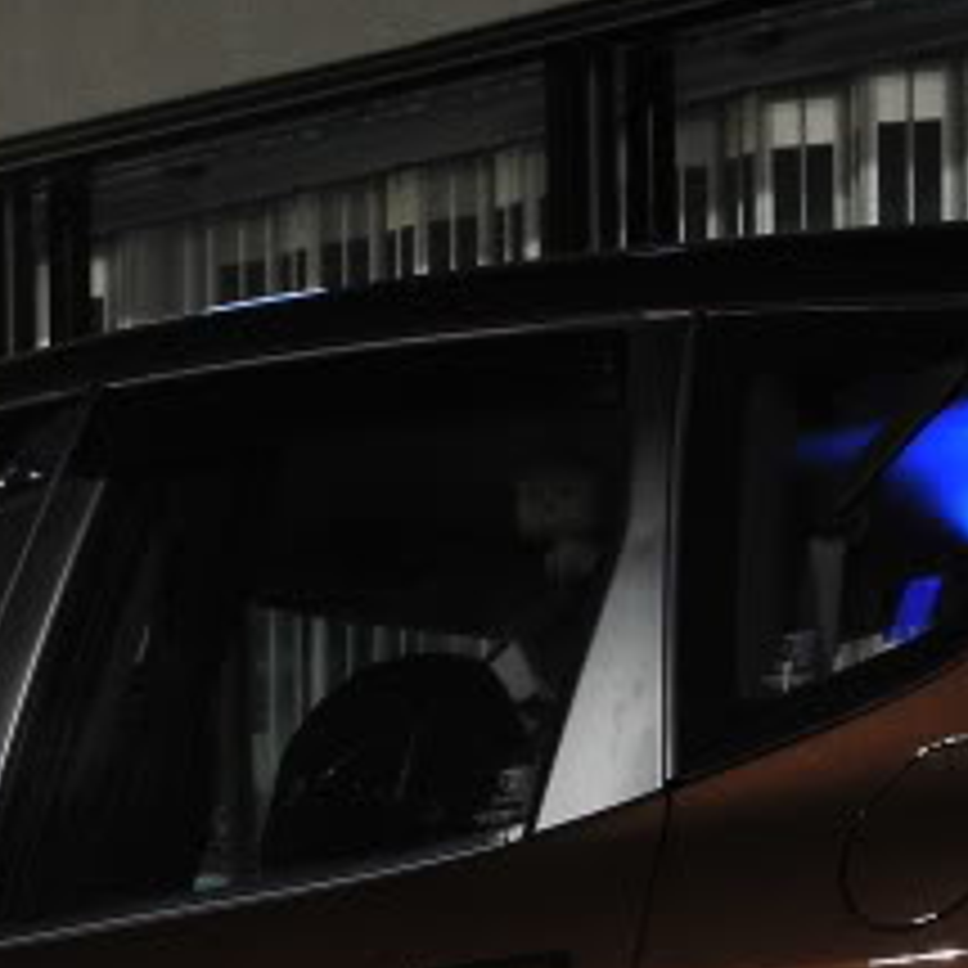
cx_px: 725
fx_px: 6708
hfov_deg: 8.2
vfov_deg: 8.2
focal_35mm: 212
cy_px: 1076
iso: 400
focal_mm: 35
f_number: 8
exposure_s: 1
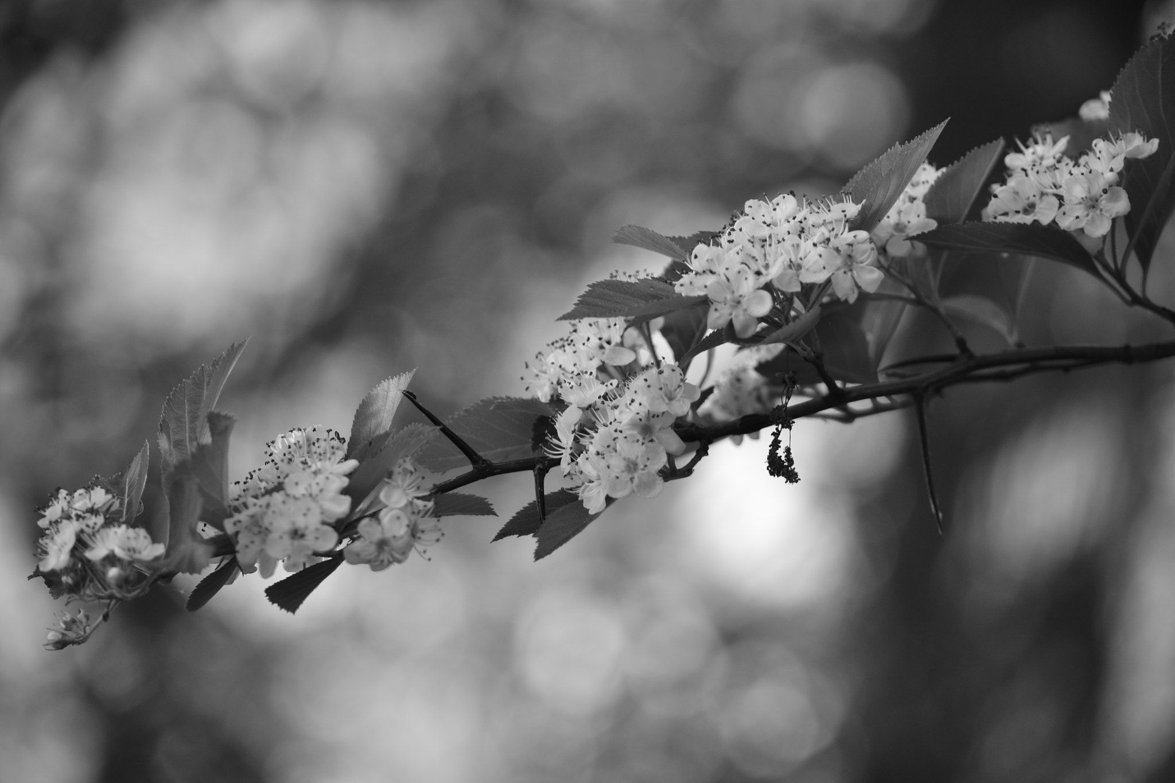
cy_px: 392
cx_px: 588
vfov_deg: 10.6
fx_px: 4210
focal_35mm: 129
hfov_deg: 15.9
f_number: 4.5
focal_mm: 86
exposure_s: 1/100
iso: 110
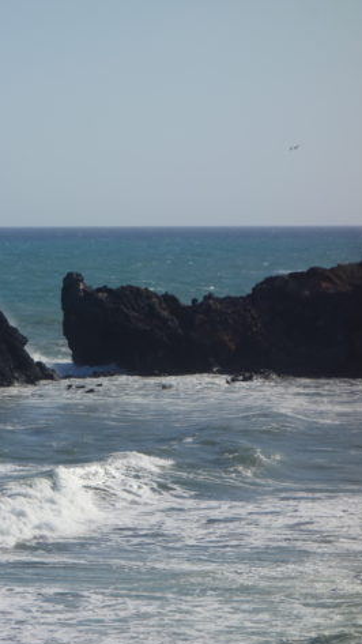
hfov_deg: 7.1
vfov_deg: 12.7
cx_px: -142
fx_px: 2901
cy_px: 324
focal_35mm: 170
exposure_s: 1/800
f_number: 7.1
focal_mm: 37.1
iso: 125
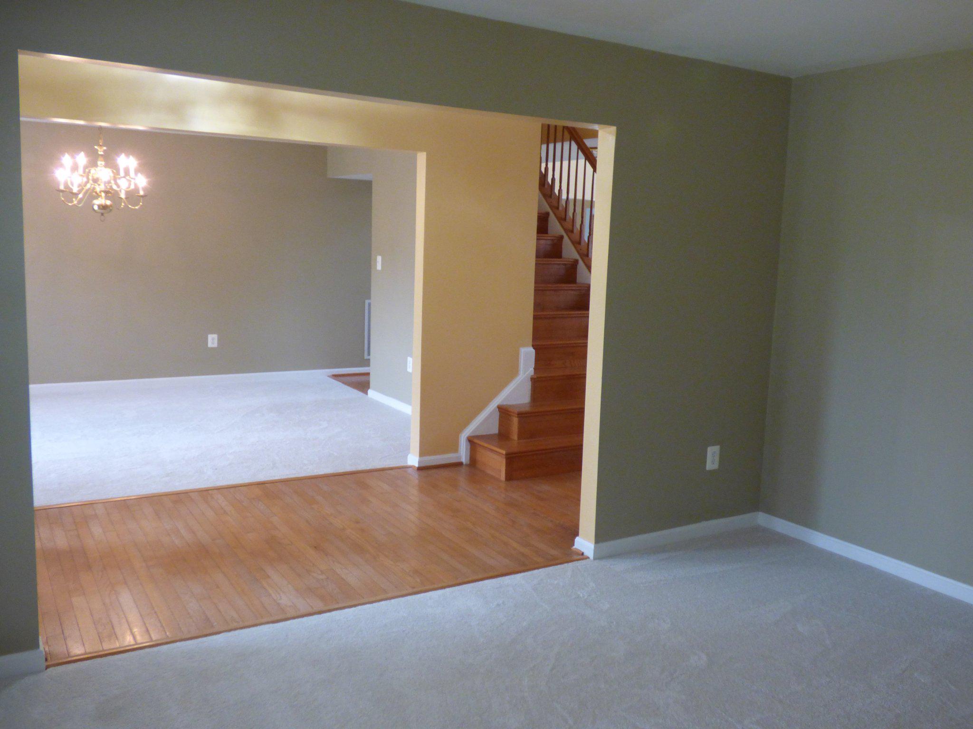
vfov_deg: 46.8
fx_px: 843
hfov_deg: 60.0
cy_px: 364
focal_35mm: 30
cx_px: 486
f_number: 3.3
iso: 400
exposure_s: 1/20
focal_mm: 5.29
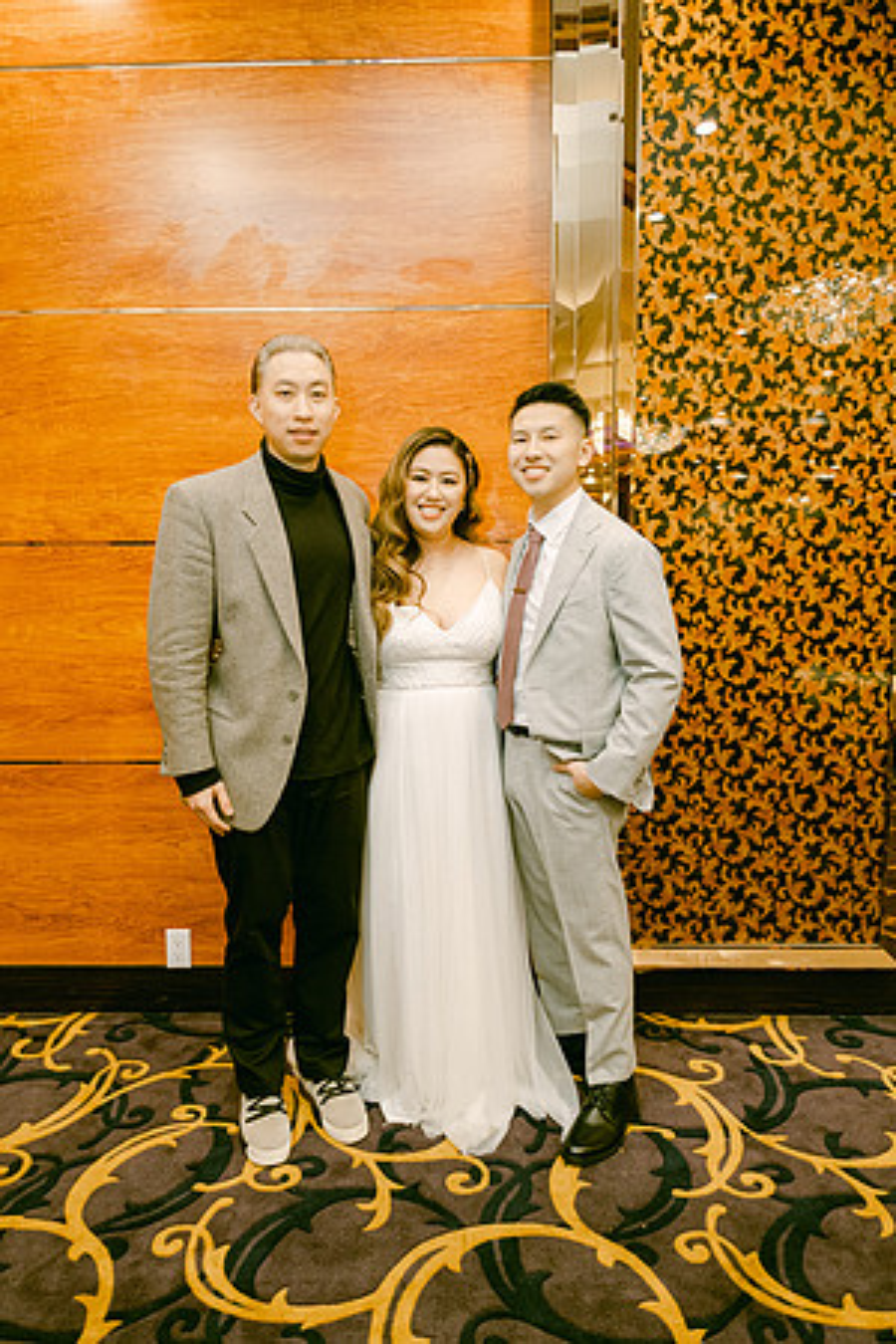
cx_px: 448
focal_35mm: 24
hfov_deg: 53.1
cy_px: 672
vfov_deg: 73.7
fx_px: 896
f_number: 2.8
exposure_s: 1/125
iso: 800
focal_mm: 16
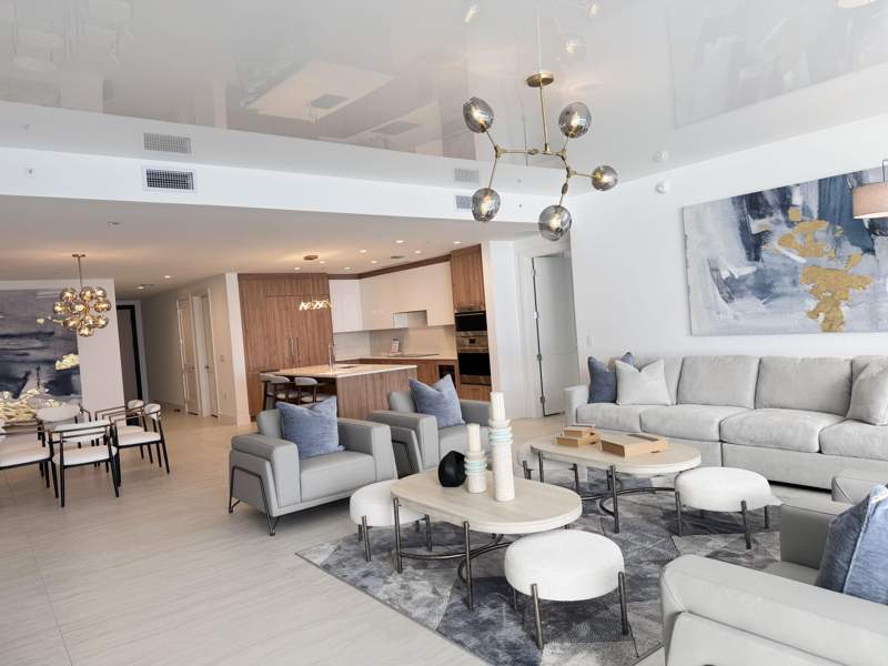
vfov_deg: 56.8
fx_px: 616
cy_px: 333
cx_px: 444
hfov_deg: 71.6
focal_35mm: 24
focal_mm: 6.76
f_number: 1.78
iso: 64
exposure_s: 1/173
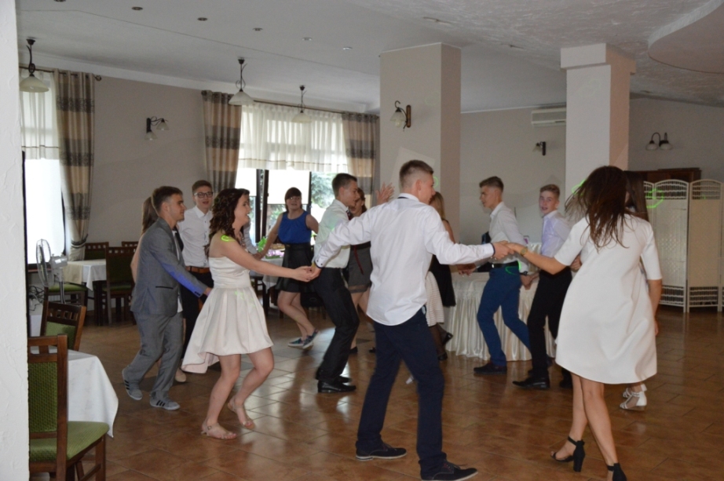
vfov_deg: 35.4
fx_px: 753
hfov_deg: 51.3
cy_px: 240
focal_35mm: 38
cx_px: 362
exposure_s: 1/60
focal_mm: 25
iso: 2000
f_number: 4
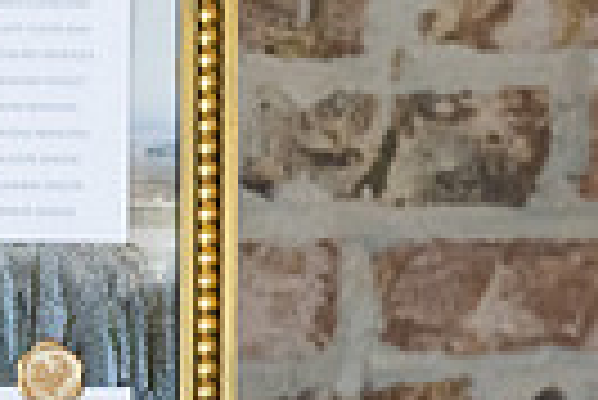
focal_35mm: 248
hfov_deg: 7.9
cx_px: -677
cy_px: 497
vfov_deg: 5.5
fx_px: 4124
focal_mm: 56
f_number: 6.3
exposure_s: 1/125
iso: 3200
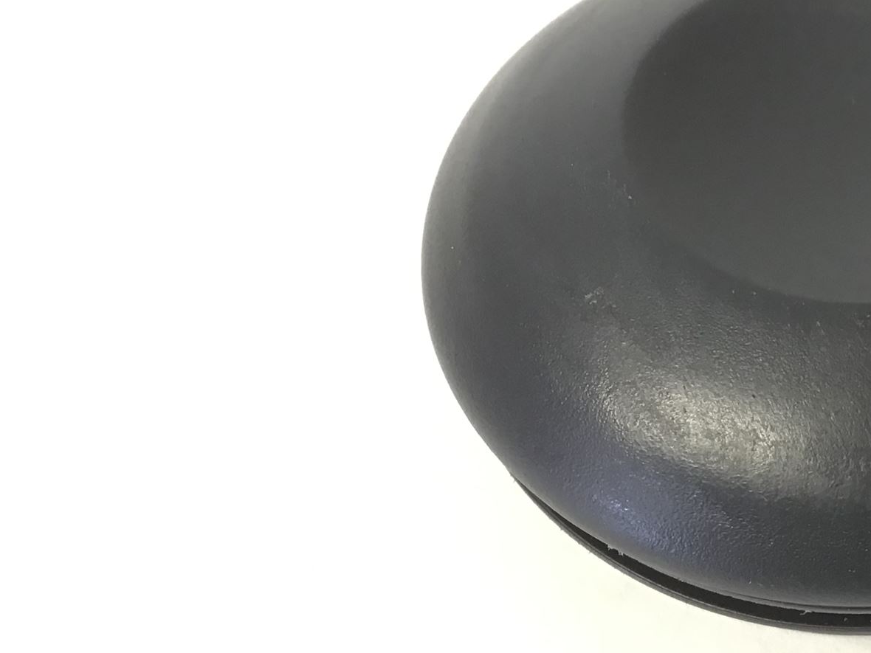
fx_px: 1510
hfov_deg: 30.7
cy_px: 229
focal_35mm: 60
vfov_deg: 24.3
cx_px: 791
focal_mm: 3.3
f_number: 2.4
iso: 64
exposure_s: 1/30
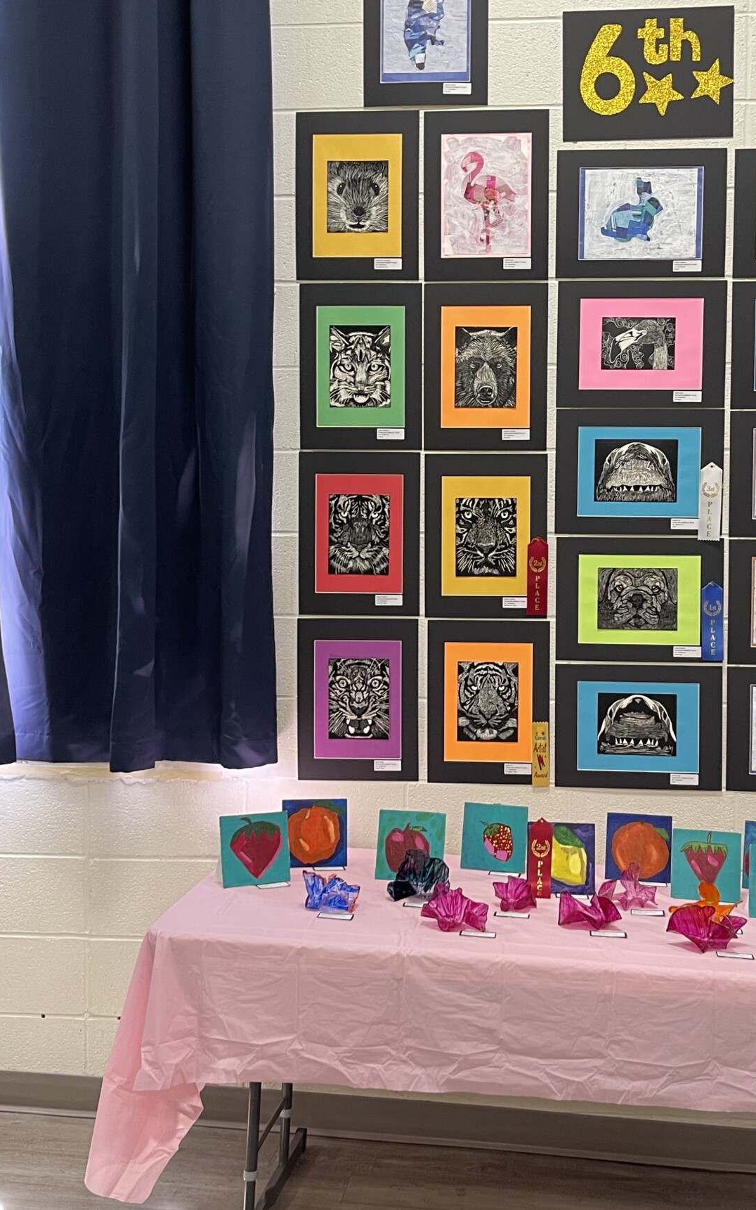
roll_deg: -0.6
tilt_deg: -3.3
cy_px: 551
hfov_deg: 31.1
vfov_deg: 48.2
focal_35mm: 41
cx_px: 481
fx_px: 1351
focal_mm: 5.1
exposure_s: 1/60
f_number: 1.6
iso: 125
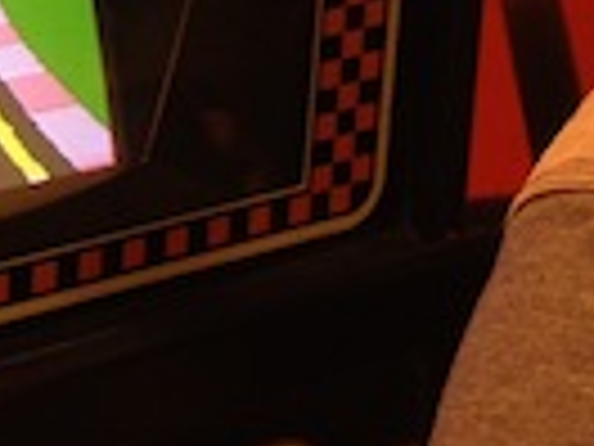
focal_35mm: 204
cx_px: -99
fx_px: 3501
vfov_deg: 7.1
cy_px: -257
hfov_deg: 9.6
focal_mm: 4.12
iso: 80
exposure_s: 1/20
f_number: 2.4
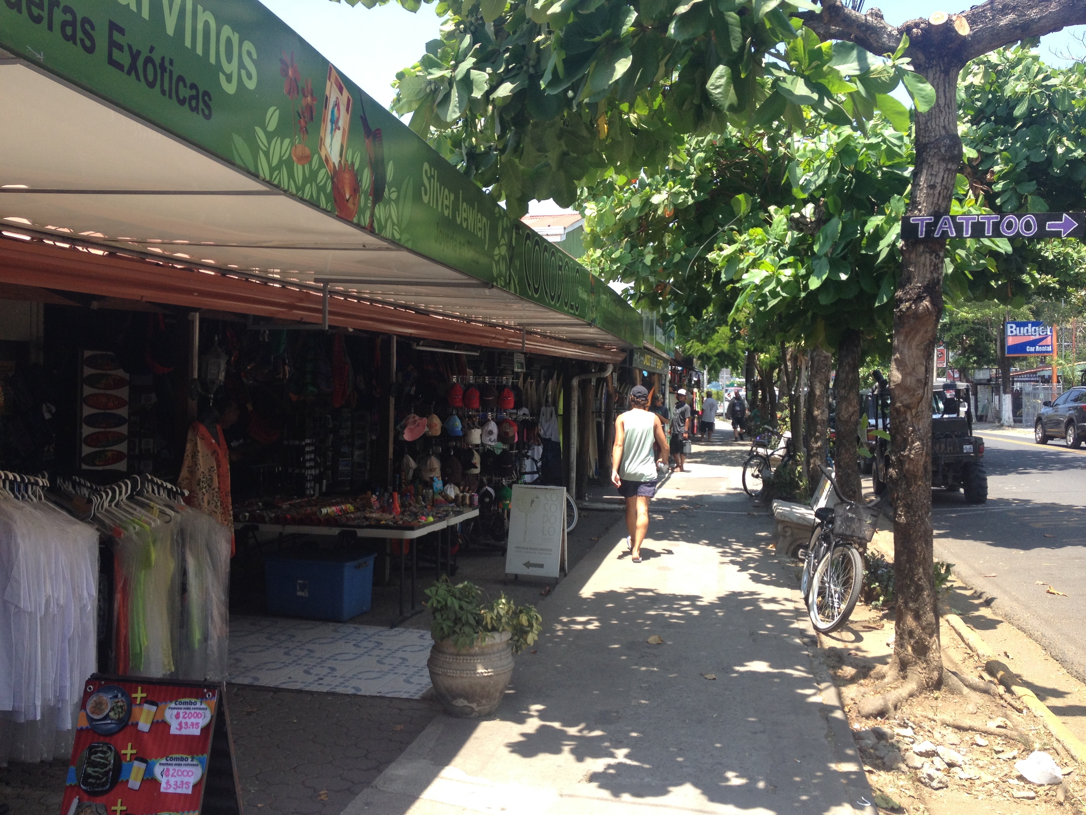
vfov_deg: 40.7
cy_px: 408
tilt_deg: -5.2
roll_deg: -0.3
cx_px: 543
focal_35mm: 35
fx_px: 1098
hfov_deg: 52.6
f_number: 2.4
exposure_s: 1/442
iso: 50
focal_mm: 4.28
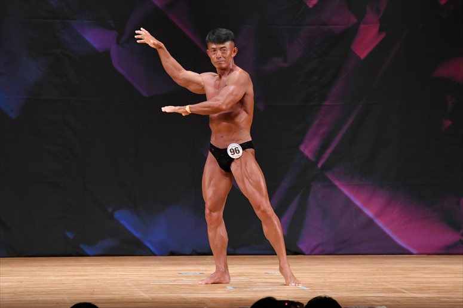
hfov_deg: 7.6
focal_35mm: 270
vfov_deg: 5.1
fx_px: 3471
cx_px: 232
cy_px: 154
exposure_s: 1/400
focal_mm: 180
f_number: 5.6
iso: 3200
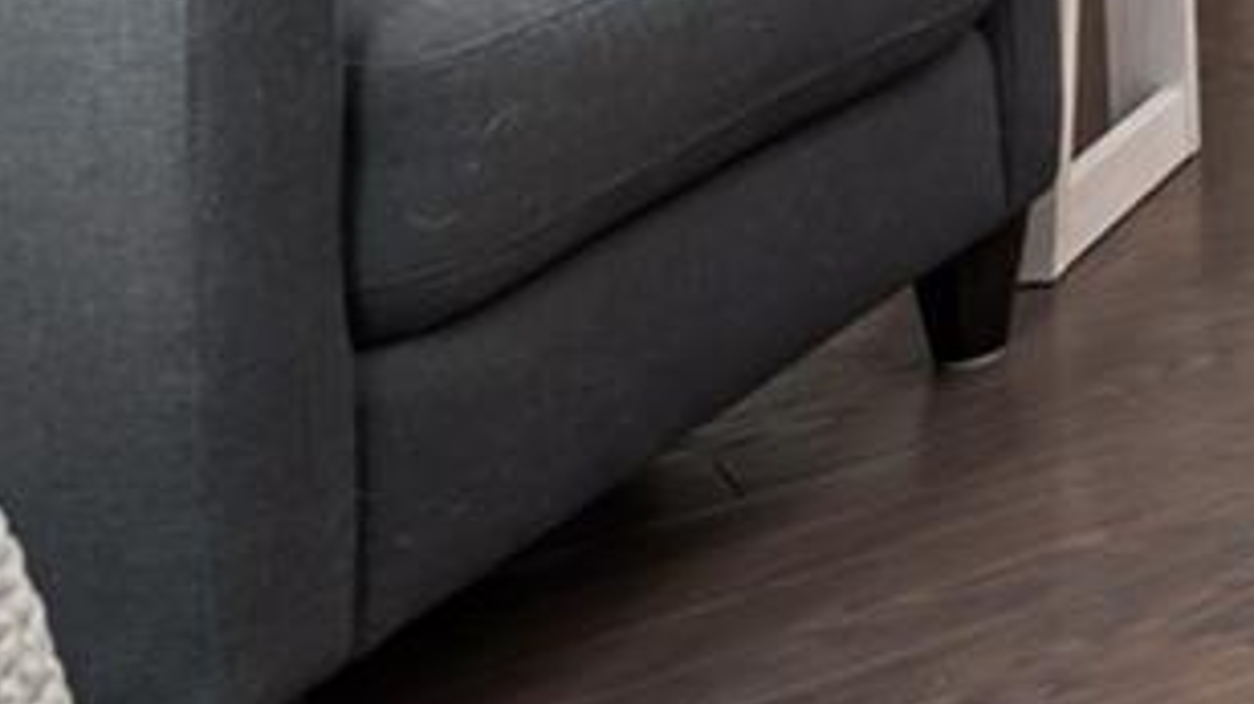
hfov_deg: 15.6
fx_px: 2892
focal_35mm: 87
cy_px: -822
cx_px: 2862
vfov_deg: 12.0
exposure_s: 1/3
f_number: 8
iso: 200
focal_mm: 16
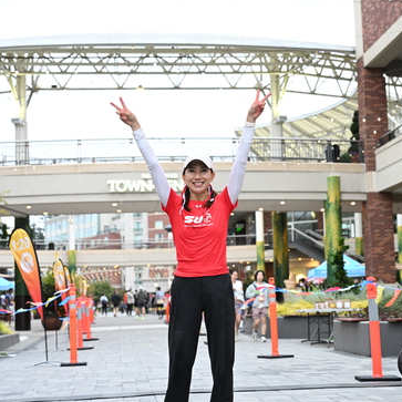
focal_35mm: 67
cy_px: 196
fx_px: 880
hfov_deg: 25.7
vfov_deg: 25.7
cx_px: 202
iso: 3200
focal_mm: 52
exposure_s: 1/400
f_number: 4
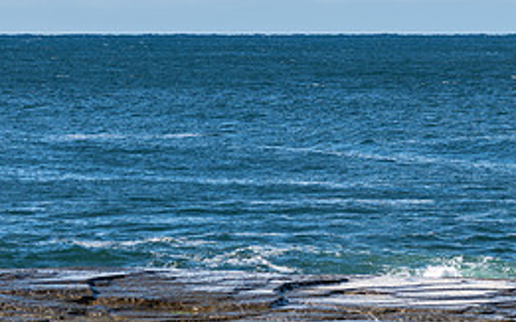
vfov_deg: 3.4
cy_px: 94
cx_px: 109
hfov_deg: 5.4
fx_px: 5455
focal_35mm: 388
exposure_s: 1/200
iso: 64
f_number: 8
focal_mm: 170
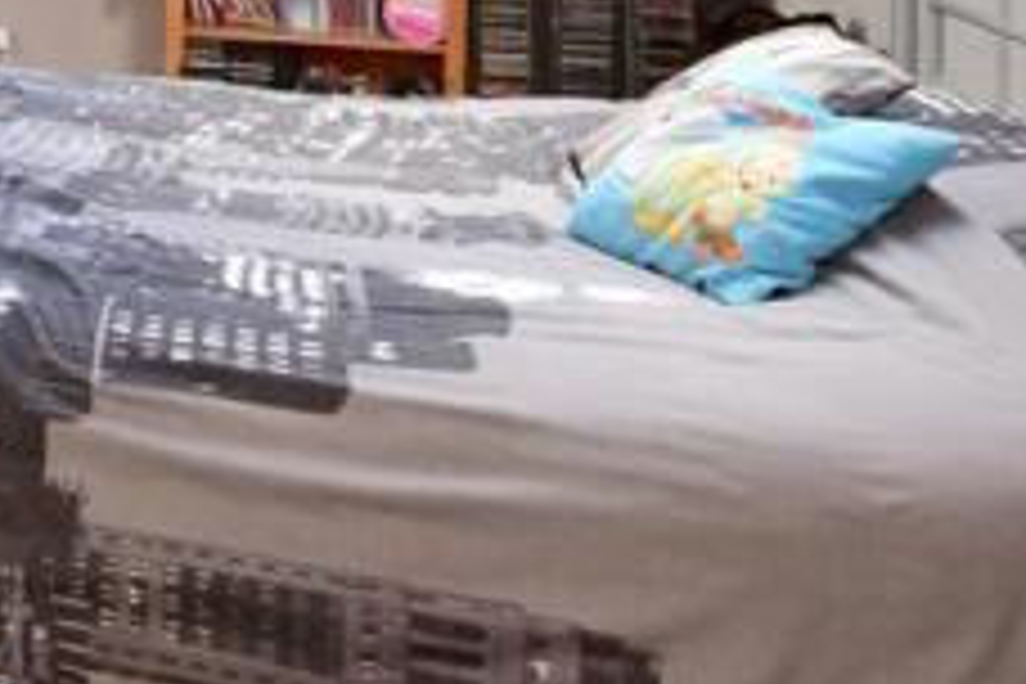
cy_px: -187
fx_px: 1352
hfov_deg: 35.8
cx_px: -86
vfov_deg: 24.9
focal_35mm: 47
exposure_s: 1/20
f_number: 6.3
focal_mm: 11
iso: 400
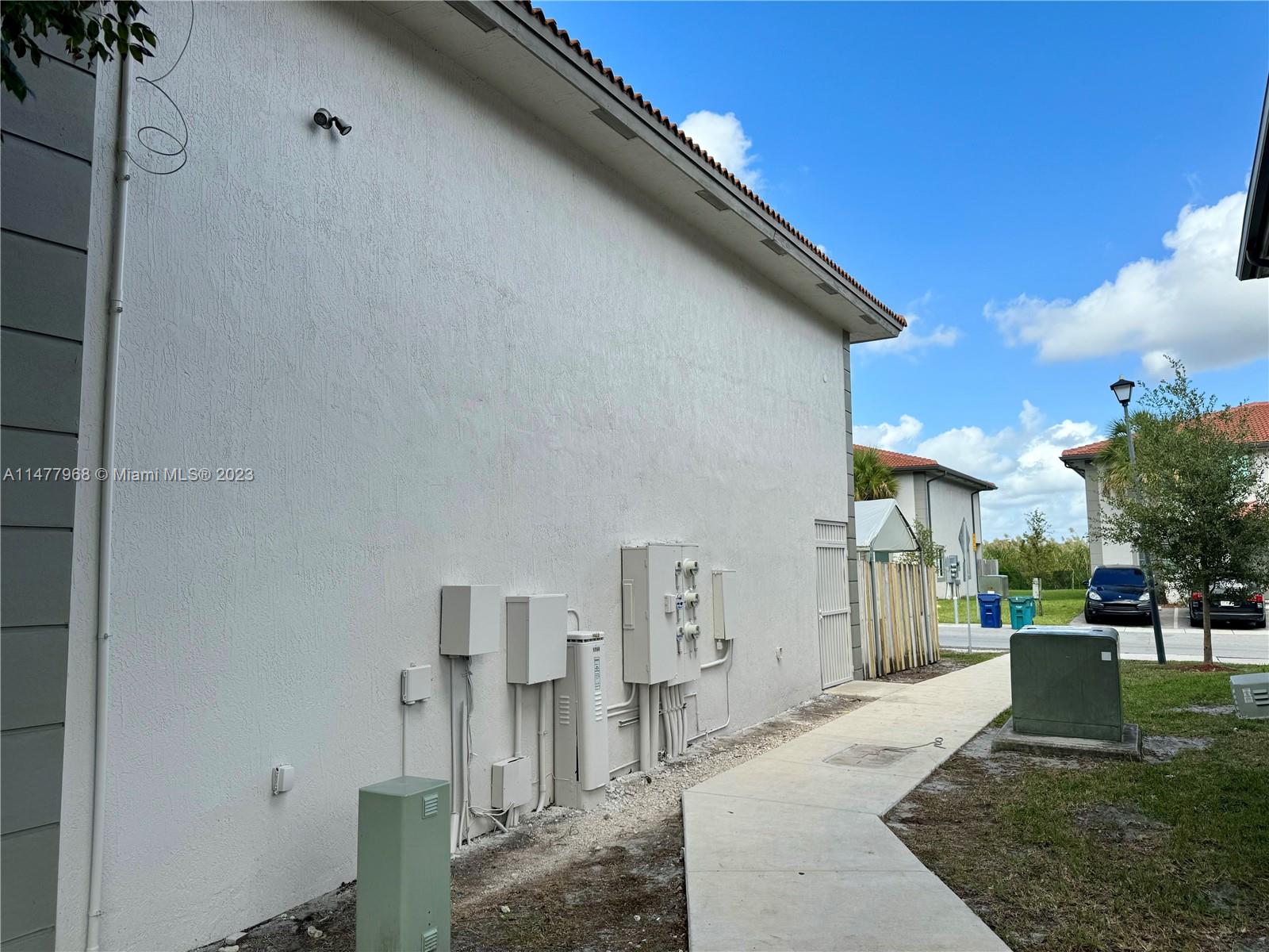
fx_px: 880
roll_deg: +1.1
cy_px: 476
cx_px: 634
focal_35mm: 24
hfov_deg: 71.6
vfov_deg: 56.8
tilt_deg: +5.2
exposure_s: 1/2833
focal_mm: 6.86
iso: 80
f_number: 1.78
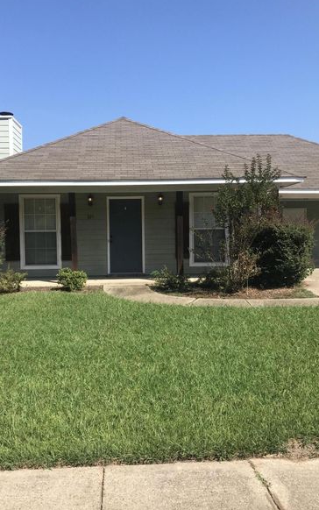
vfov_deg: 56.7
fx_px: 473
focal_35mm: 34
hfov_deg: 37.2
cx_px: 135
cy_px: 259
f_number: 1.8
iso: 20
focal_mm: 3.99
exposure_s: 1/1996
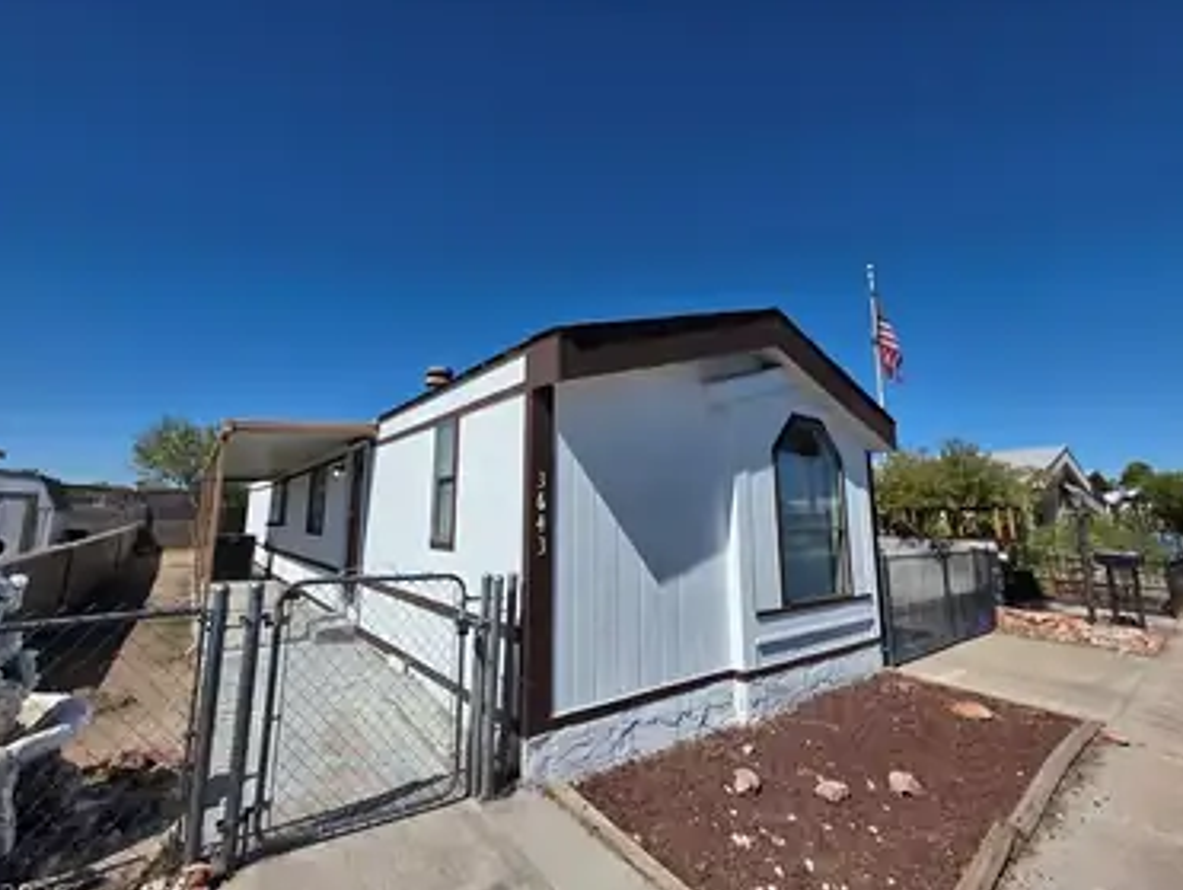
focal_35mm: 14
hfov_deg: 102.0
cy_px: 437
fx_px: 479
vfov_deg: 85.8
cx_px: 571
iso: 40
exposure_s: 1/3873
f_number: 1.9
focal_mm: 2.2
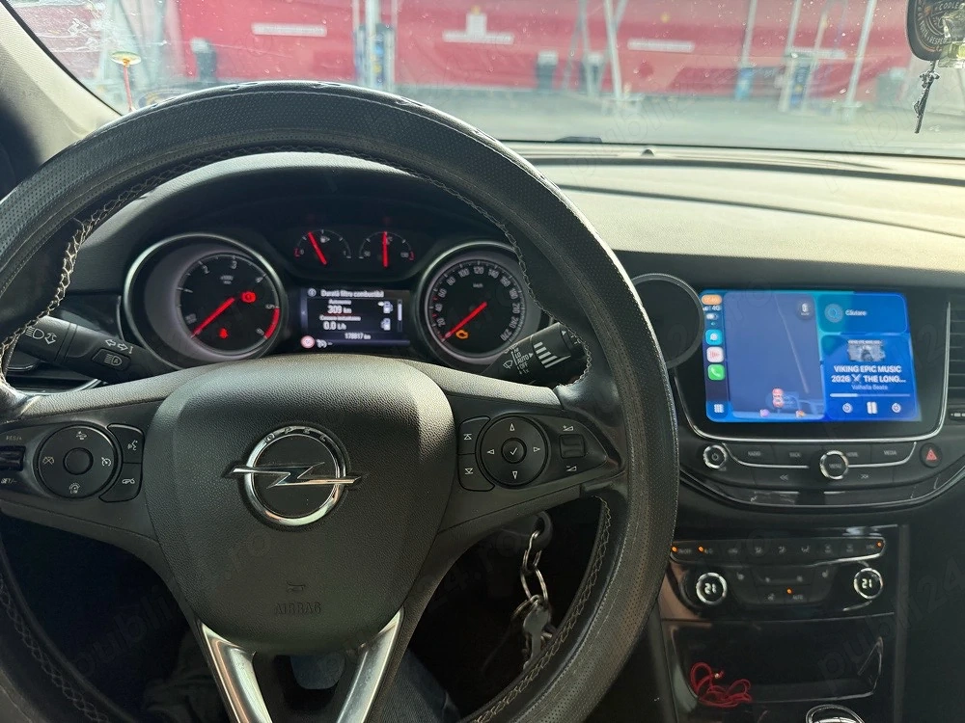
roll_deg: -2.5
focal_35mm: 24
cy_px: 362
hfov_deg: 71.6
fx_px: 669
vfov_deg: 56.8
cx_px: 482
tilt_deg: -23.9
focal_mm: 6.76
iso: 160
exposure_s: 1/226
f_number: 1.78
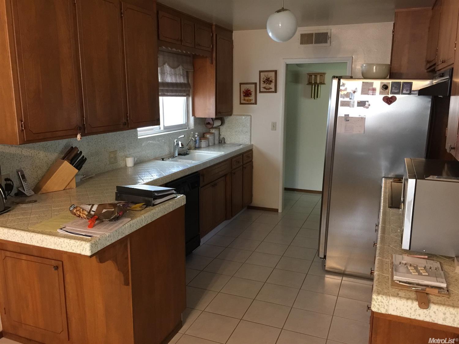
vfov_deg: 48.2
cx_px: 230
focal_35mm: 29
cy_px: 172
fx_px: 384
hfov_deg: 61.7
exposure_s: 1/10
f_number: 2.2
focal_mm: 4.15
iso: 125
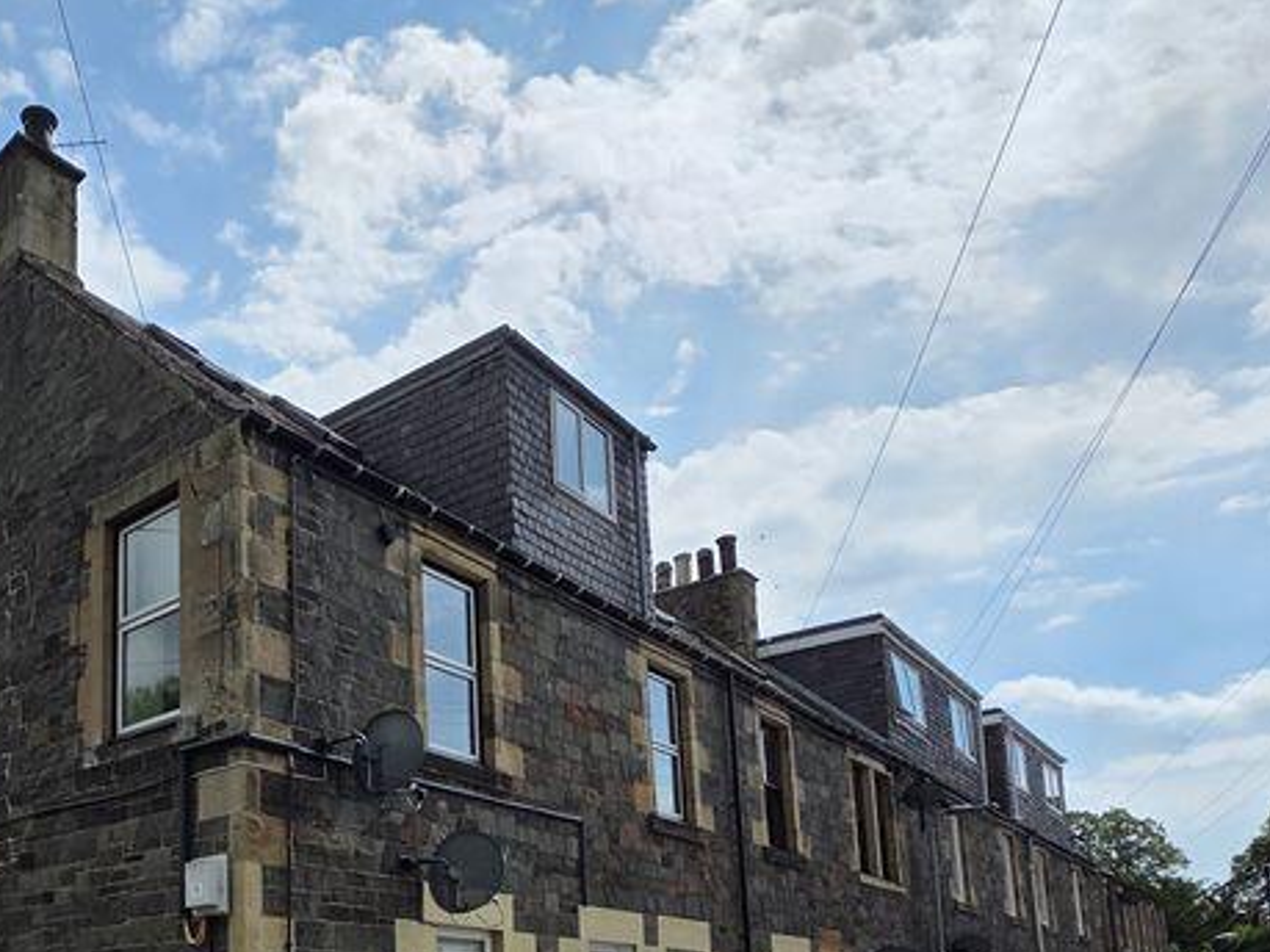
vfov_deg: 43.5
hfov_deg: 57.4
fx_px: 1064
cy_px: 880
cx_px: 268
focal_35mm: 29
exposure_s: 1/5581
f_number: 1.9
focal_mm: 2.2
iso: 40
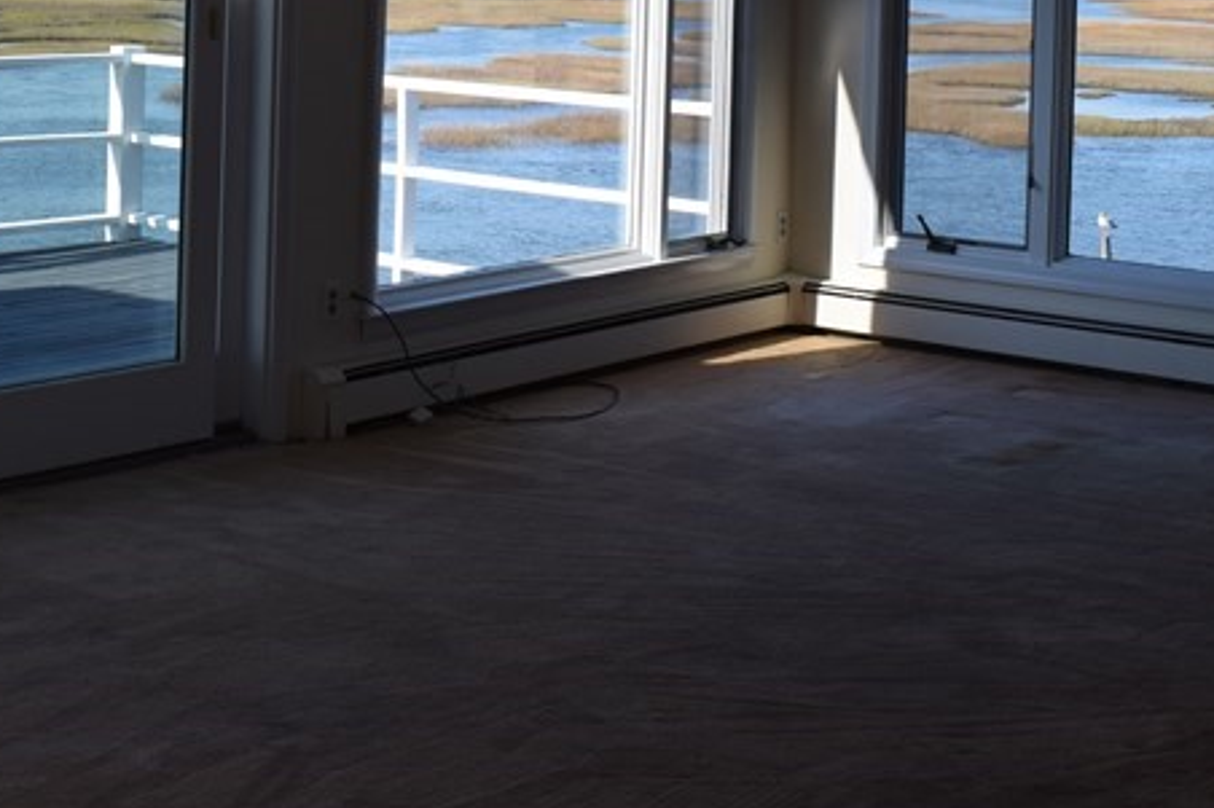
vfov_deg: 19.2
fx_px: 2292
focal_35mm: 68
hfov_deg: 28.7
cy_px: -74
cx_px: 175
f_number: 8
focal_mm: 20
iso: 250
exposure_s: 1/250
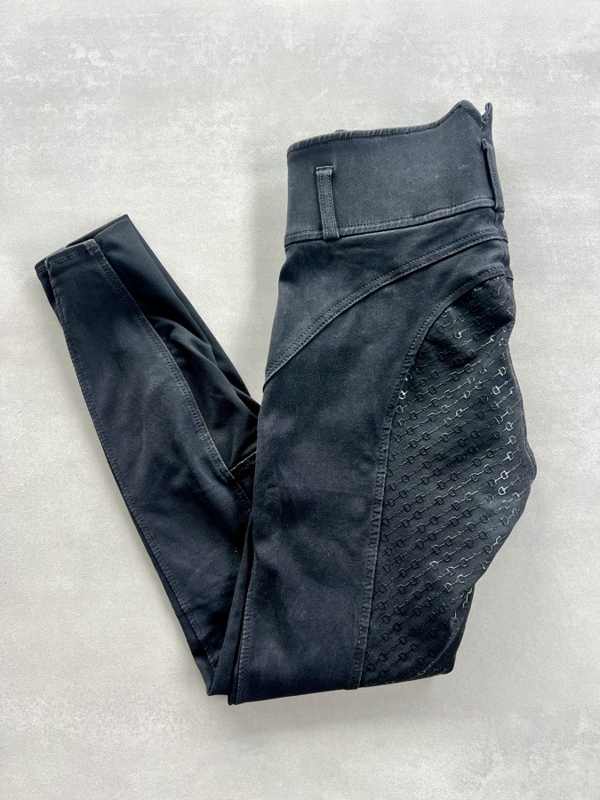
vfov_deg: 67.3
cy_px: 400
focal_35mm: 26
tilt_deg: -84.5
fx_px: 601
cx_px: 300
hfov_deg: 53.1
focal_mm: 5.7
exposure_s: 1/121
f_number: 1.5
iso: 125
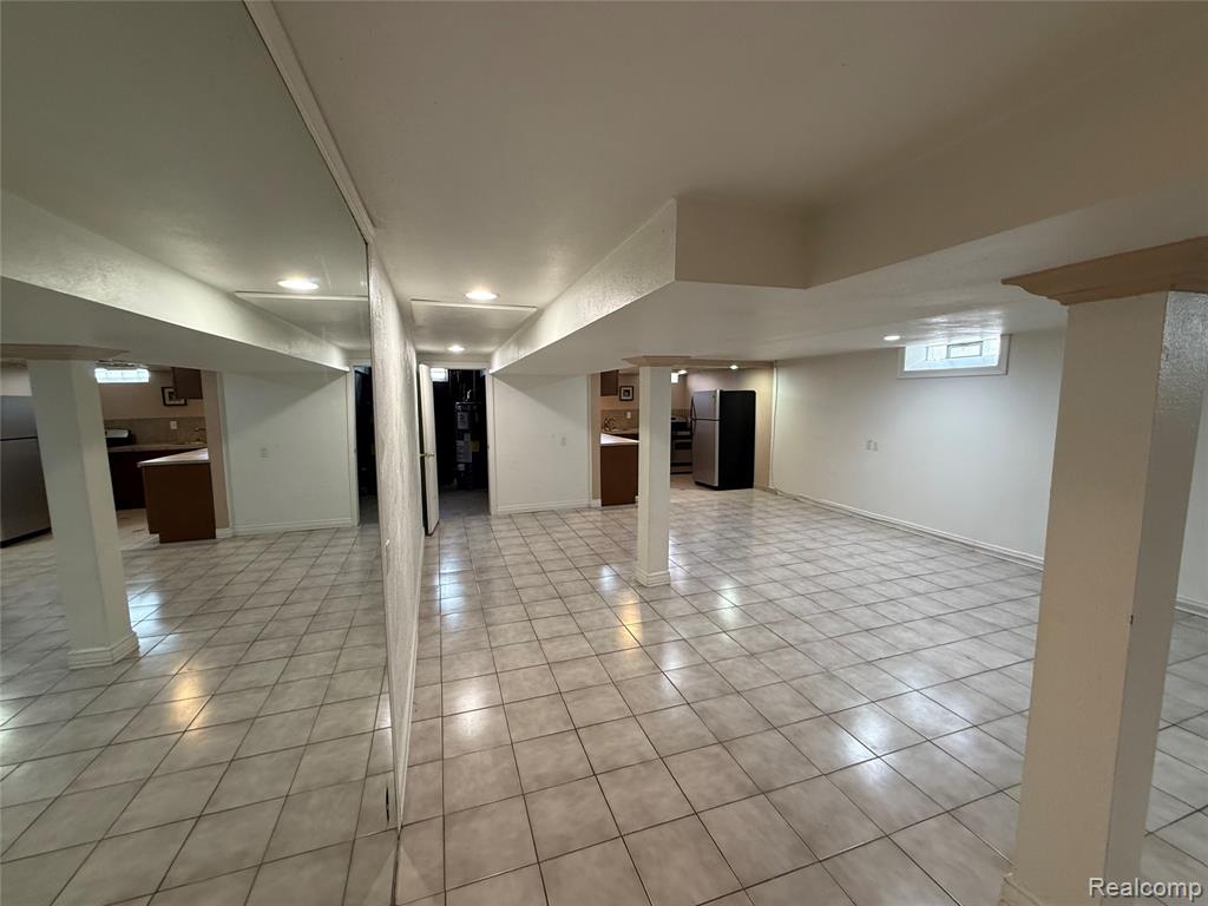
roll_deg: +0.0
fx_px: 489
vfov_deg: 85.7
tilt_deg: -6.4
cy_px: 453
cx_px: 604
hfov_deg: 102.1
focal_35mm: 14
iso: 250
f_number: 2.2
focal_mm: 2.22
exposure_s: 1/60
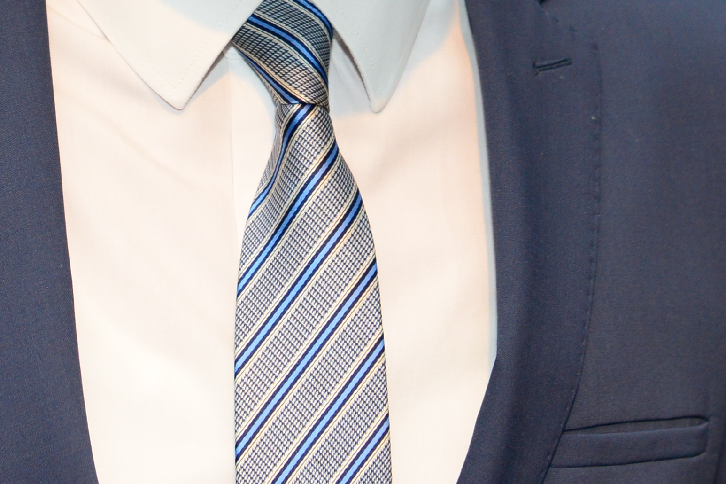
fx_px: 4032
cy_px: -304
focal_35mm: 200
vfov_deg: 6.7
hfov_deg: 10.3
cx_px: 244
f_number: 4.5
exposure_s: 1/160
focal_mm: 56
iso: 1000
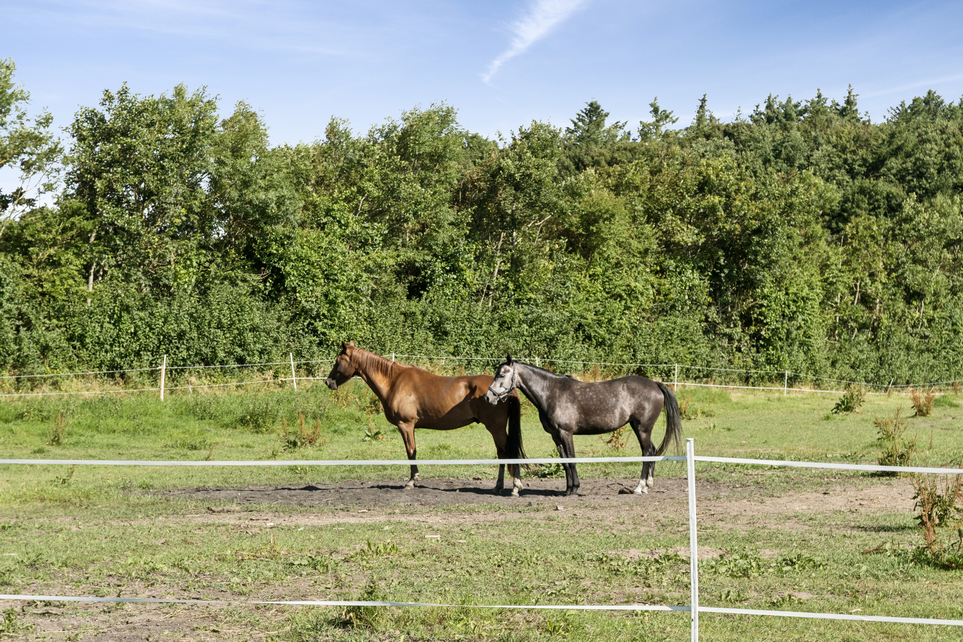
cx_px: 482
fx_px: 2367
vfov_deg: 15.4
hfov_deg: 23.0
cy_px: 321
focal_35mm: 88
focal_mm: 59
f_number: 8
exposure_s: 1/500
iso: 200
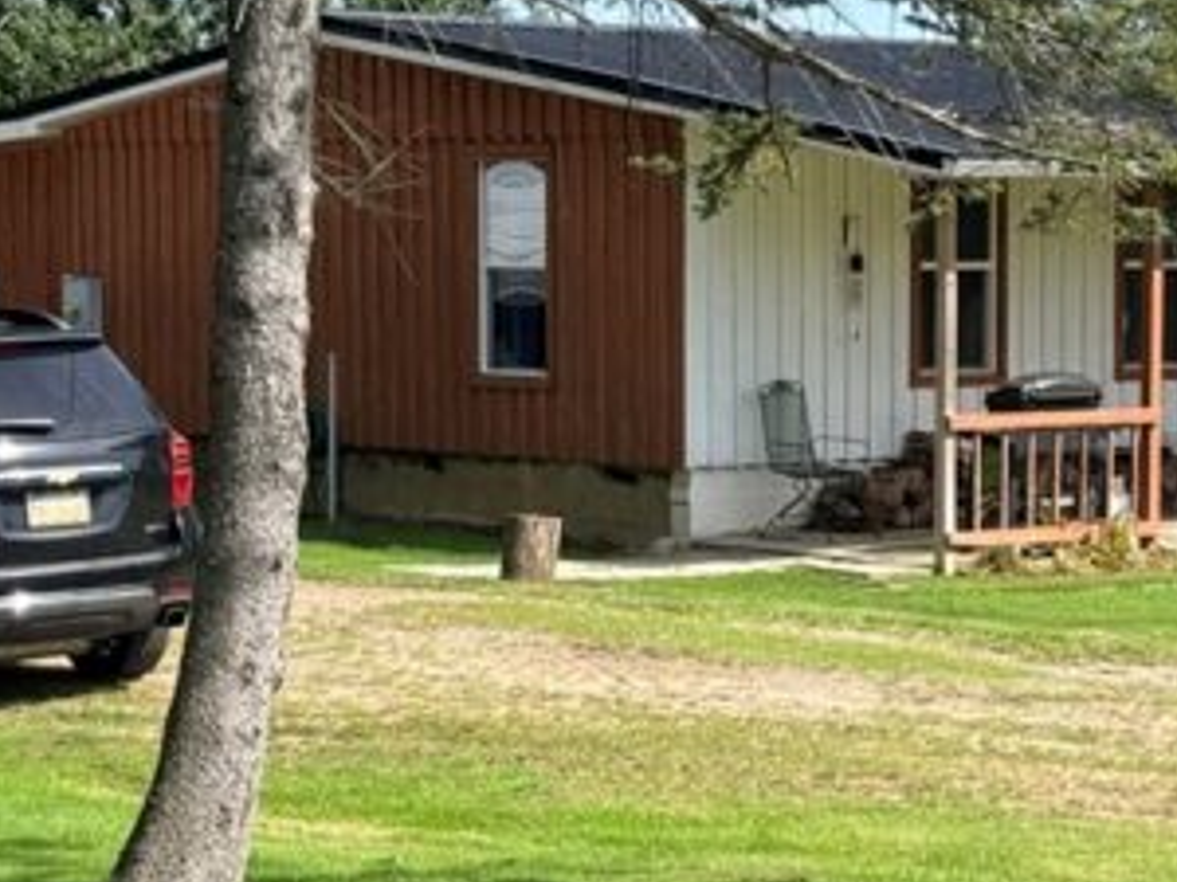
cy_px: 490
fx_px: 4352
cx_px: 800
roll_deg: +0.1
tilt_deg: -4.0
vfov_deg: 11.6
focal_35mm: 128
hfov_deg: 15.4
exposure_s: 1/2577
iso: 64
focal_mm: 6.76
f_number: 1.78
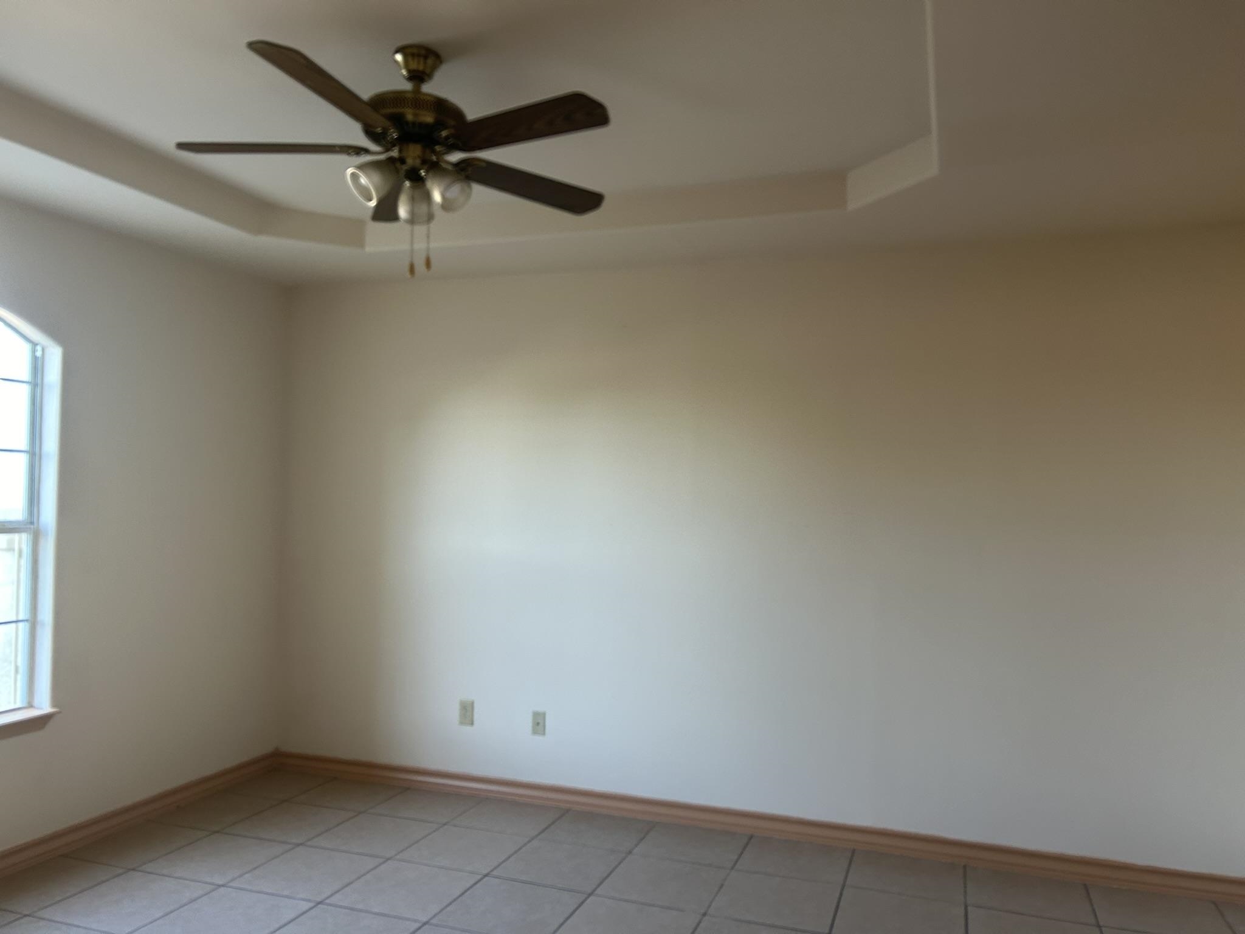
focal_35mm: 26
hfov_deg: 67.3
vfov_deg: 53.1
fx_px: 935
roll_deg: -1.4
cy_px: 467
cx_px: 622
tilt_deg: +0.9
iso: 125
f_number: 1.5
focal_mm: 5.7
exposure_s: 1/75
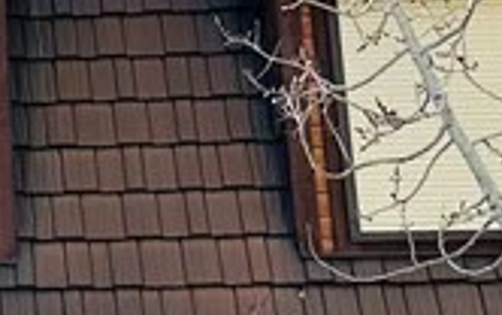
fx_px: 2149
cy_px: 145
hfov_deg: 12.2
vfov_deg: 8.4
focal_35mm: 157
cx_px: -423
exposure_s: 1/1751
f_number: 1.78
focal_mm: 6.86
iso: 80
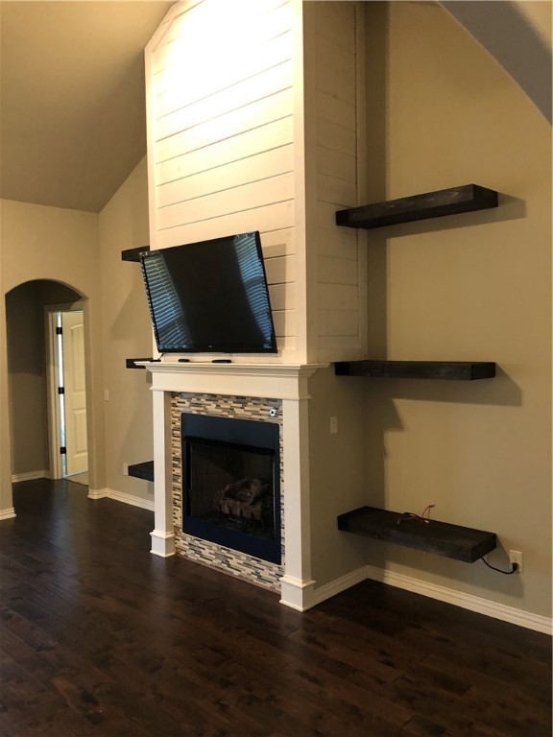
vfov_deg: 63.4
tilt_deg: -3.8
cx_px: 276
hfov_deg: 49.7
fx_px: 596
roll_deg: +1.2
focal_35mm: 28
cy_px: 368
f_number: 1.8
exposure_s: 1/6
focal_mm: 4
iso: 80
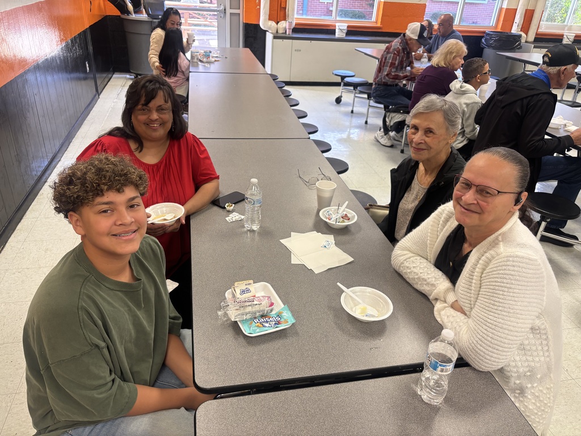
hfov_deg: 67.3
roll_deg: -4.1
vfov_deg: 53.1
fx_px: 436
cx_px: 290
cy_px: 218
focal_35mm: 26
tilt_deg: -27.7
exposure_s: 1/60
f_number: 1.6
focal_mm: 5.96
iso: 160
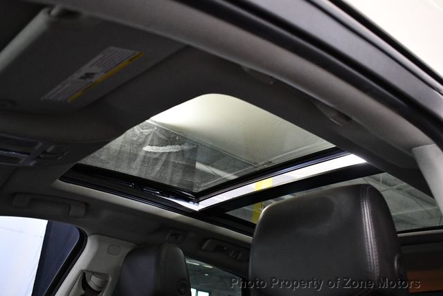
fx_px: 443
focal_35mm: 36
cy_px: 148
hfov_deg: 53.1
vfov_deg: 36.9
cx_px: 222
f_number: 3.5
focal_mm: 18
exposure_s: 1/100
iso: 3200
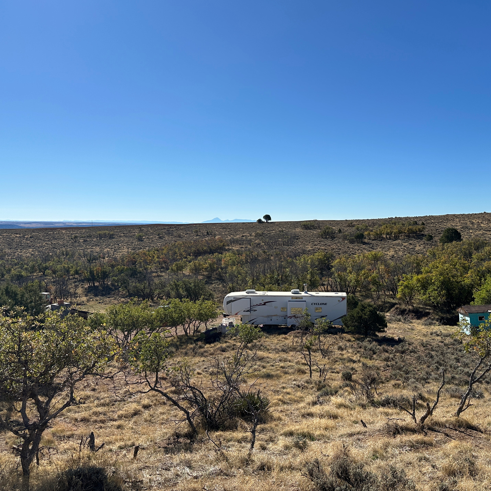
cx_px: 316
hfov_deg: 53.2
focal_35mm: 30
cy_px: 255
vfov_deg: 54.0
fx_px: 481
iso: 80
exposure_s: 1/7042
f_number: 1.78
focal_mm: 6.86
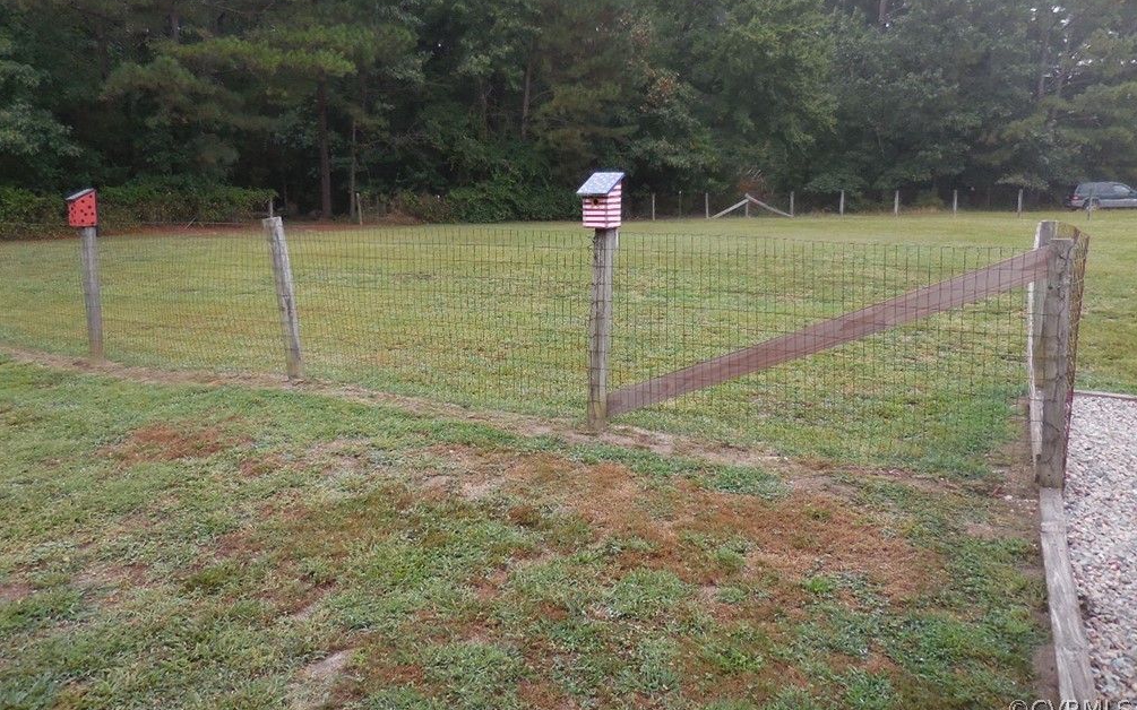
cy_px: 294
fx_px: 837
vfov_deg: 45.8
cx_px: 559
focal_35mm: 27
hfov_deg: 68.4
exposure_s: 1/250
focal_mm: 4.5
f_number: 3.3
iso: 220
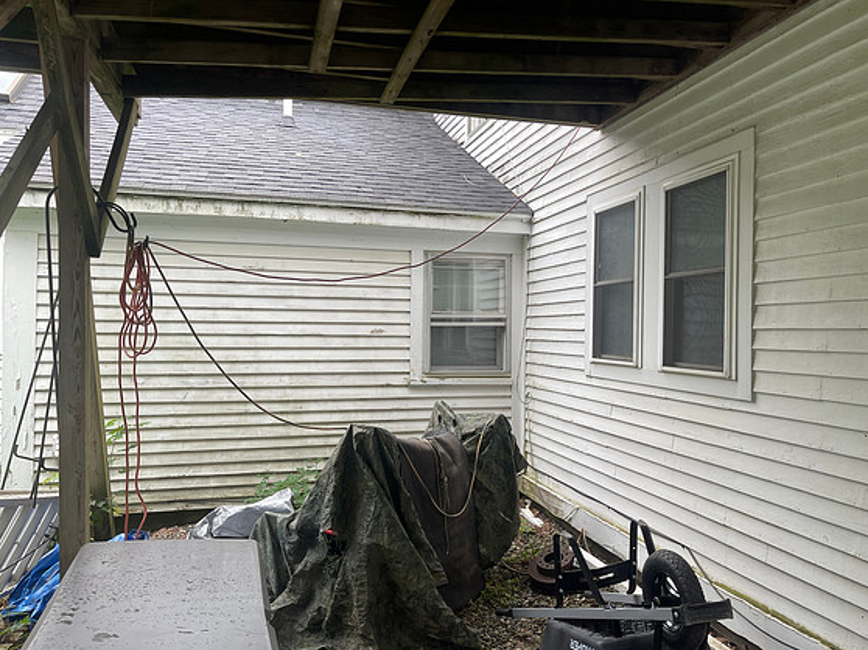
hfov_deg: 67.3
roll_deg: -0.6
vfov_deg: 53.0
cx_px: 450
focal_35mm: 26
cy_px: 318
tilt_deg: -0.1
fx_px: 652
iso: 32
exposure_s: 1/150
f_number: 1.6
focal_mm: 5.1
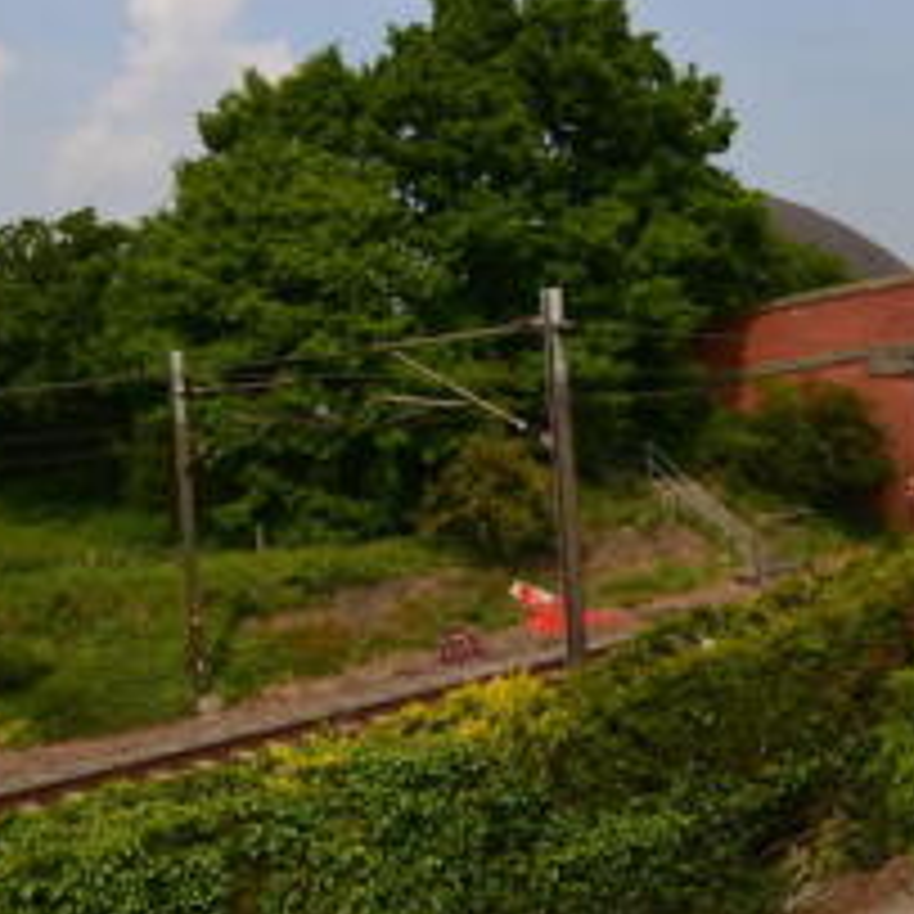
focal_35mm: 41
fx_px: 1225
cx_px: 473
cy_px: 320
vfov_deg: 40.5
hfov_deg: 40.9
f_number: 10
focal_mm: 10
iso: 100
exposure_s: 1/200
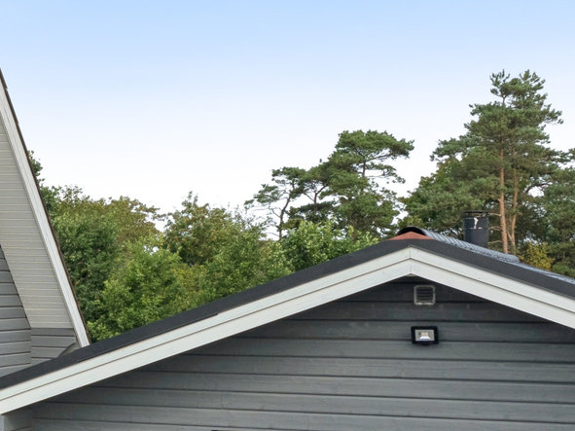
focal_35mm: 83
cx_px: -174
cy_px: 380
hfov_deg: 21.3
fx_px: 1378
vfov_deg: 17.5
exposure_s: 1/800
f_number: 5.6
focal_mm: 17
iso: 125
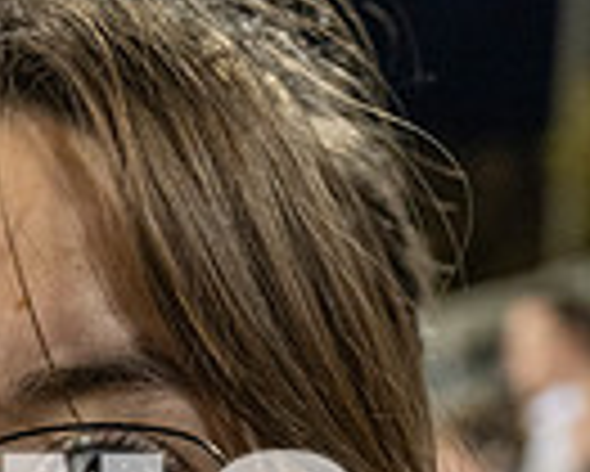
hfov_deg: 18.7
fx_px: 1747
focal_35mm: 100
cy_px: 663
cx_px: 27
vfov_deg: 14.6
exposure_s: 1/500
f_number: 3.2
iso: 2000
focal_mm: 24
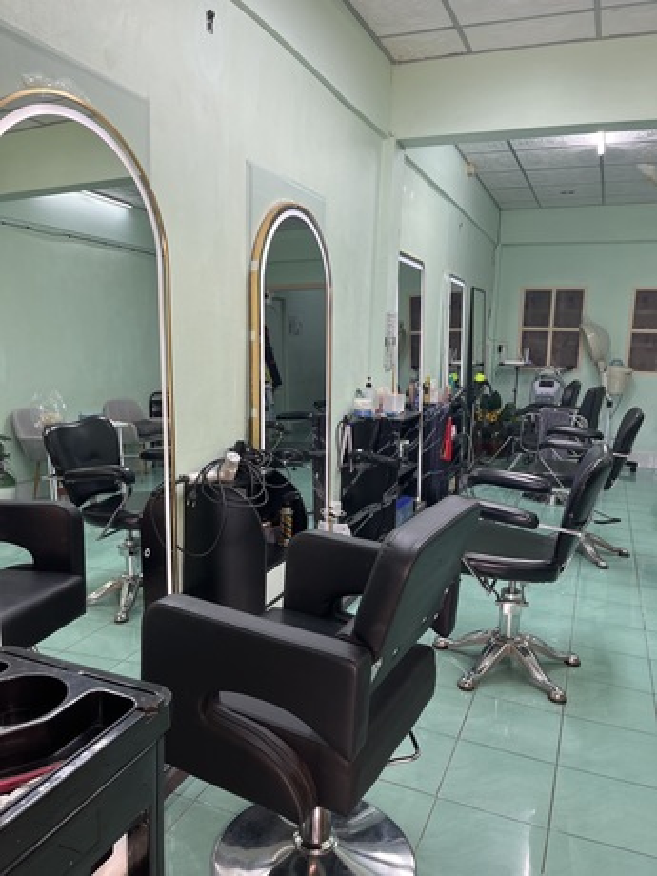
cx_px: 328
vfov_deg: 67.3
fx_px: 658
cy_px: 438
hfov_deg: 53.1
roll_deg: -0.8
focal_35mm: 26
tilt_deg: -9.8
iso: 64
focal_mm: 5.1
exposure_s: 1/50
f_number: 1.6
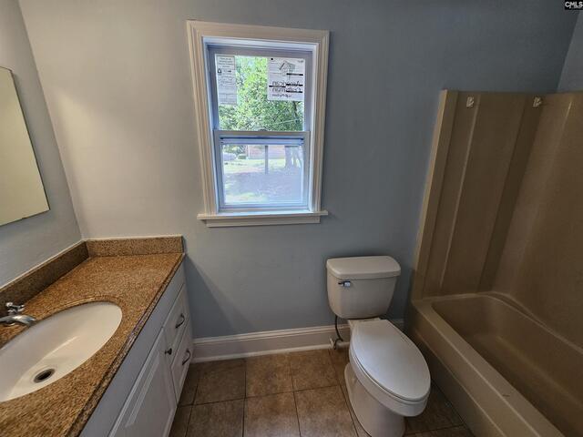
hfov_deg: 106.2
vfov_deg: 89.9
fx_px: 219
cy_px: 218
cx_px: 292
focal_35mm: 13
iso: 80
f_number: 2.2
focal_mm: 2.2
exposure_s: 1/120
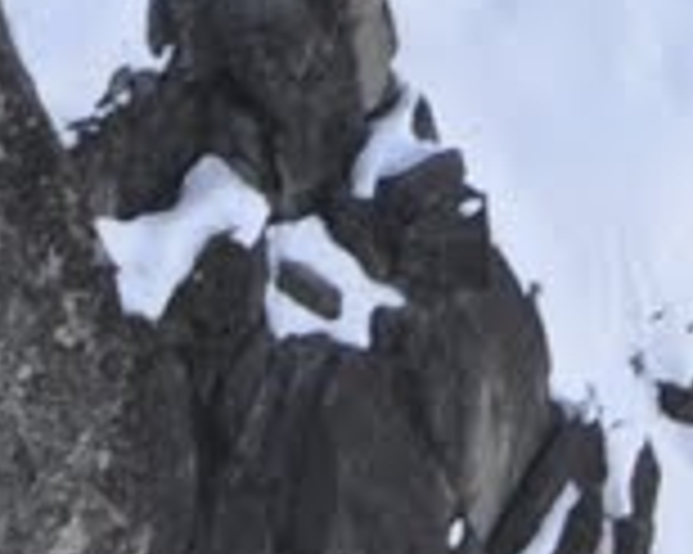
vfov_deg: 2.6
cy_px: -2910
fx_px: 11355
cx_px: 569
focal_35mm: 554
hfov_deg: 3.5
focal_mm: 38
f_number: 8
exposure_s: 1/50
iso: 200
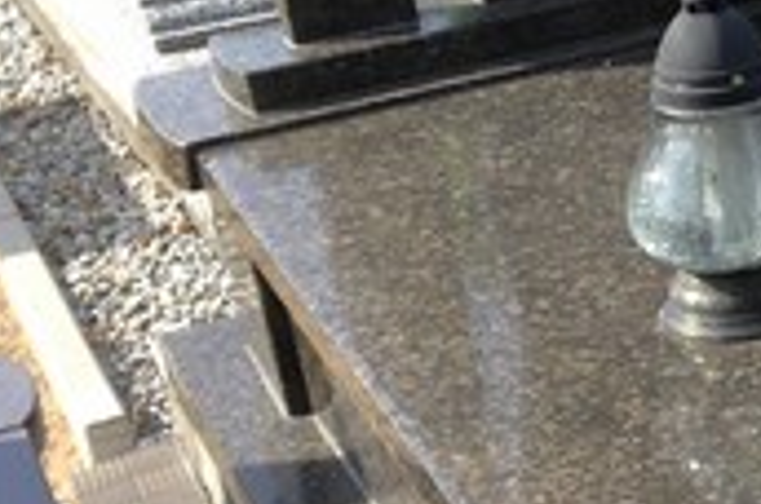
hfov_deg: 15.1
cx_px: 1071
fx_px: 2701
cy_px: 164
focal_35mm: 128
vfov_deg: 10.7
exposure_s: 1/493
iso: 50
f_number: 2.4
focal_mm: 4.12
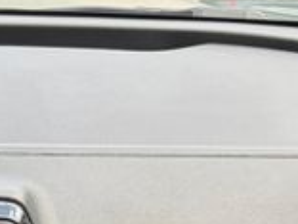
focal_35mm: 171
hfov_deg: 10.8
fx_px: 1472
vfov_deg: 8.2
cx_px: -252
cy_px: 471
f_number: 1.6
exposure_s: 1/193
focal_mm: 5.96
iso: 50
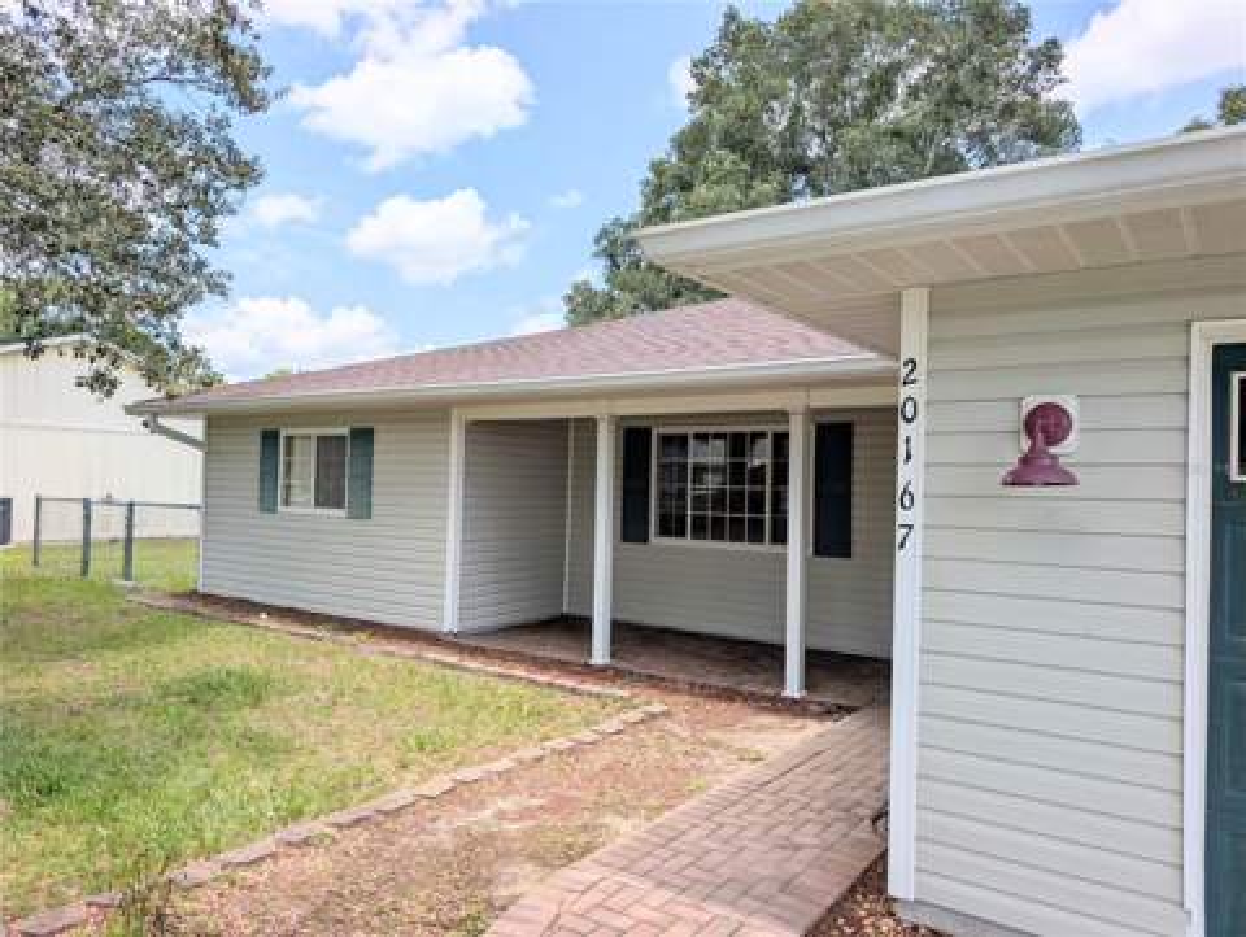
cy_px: 468
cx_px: 623
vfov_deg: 56.9
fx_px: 865
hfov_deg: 71.5
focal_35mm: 24
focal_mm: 6.9
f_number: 1.68
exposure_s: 1/1126
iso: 22
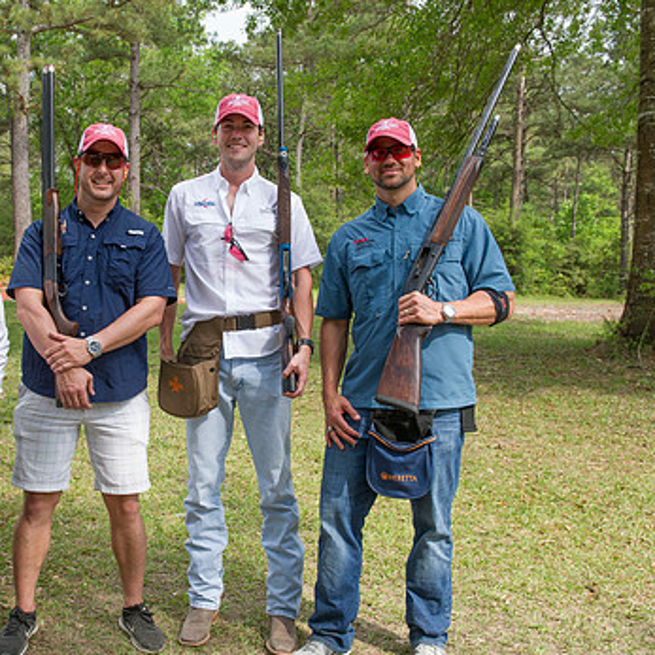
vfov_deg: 38.3
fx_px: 942
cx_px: 196
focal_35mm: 44
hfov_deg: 37.7
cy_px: 349
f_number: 7.1
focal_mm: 31
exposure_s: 1/200
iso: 200
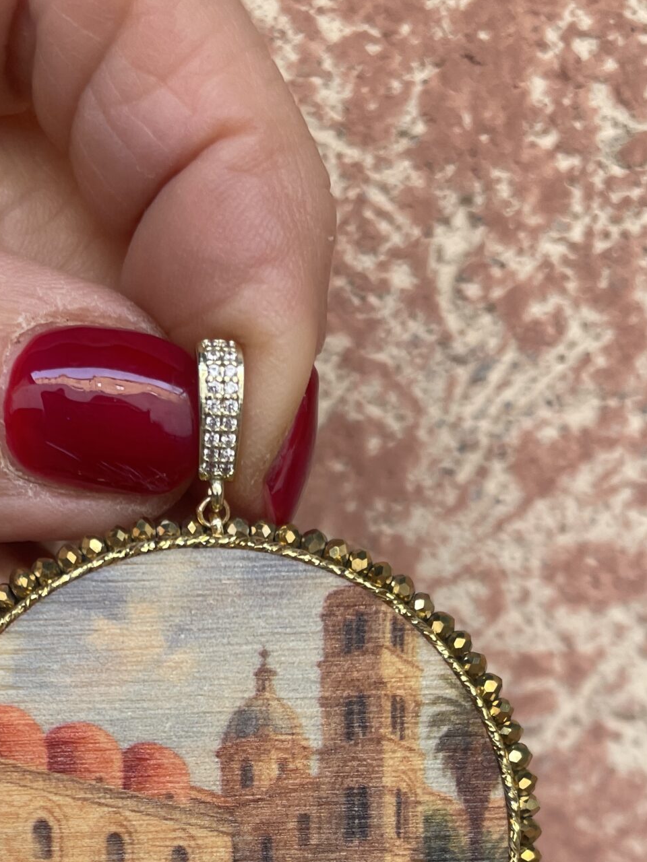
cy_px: 773
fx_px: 1296
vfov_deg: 34.8
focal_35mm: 52
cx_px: 244
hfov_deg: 27.9
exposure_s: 1/121
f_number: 1.6
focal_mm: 4.2
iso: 40
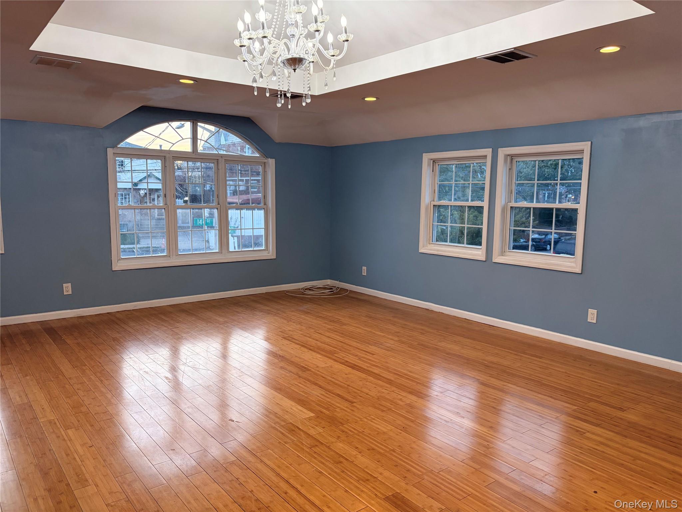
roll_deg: -0.4
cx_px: 341
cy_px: 256
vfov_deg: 53.1
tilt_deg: -7.2
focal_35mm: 26
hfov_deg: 67.3
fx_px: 512
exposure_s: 1/146
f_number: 1.6
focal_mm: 5.96
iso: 125
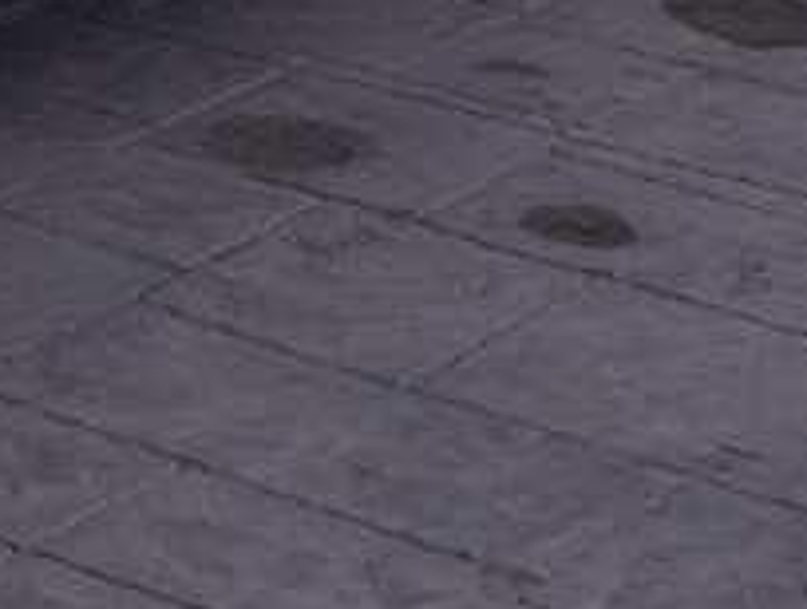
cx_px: -742
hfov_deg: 11.1
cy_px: -1416
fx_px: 3832
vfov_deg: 7.6
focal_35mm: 164
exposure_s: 1/4926
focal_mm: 6.81
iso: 49
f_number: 1.85
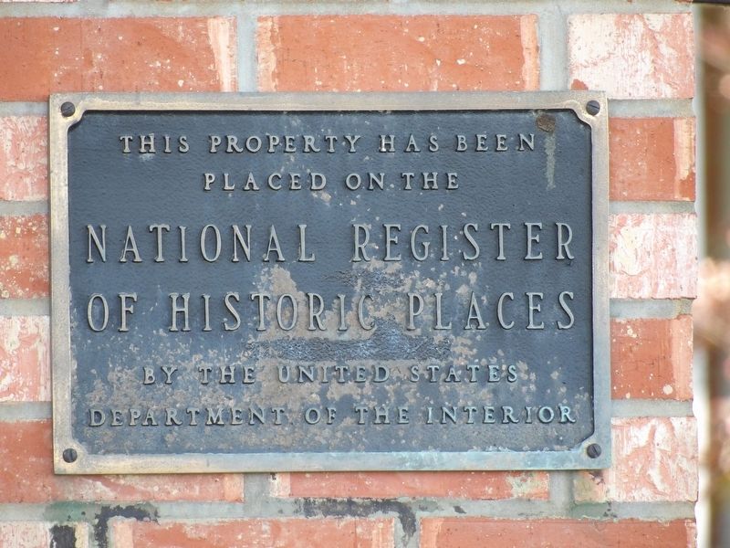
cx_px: 365
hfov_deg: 2.8
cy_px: 274
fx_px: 15163
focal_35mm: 719
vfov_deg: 2.1
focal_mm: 128.9
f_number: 4.4
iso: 200
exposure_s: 1/92
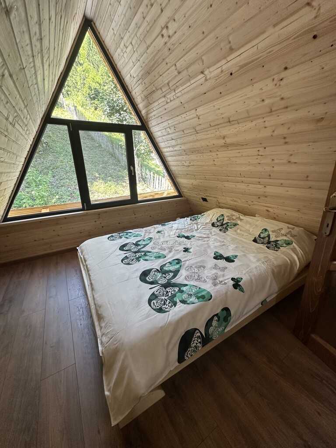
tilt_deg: -16.9
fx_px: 181
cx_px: 168
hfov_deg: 85.7
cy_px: 224
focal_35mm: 14
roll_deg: +1.8
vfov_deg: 102.1
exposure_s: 1/99
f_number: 2.2
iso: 200
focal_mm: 2.22
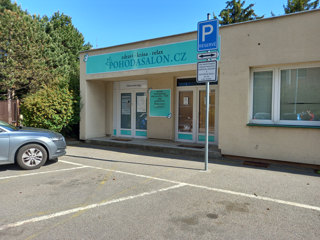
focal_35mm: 25
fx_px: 231
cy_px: 120
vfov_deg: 54.9
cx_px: 160
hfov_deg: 69.4
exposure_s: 1/344
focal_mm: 4.6
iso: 25
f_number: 2
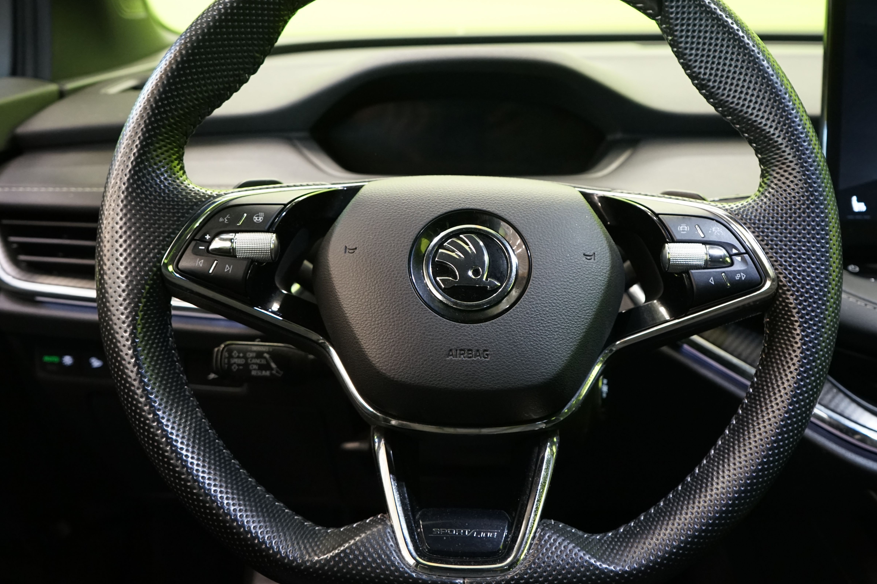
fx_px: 950
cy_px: 267
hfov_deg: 49.5
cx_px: 468
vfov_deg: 34.2
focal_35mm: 39
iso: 2000
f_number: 5
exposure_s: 1/20
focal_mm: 31
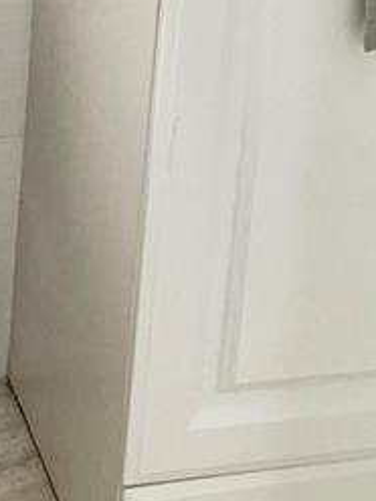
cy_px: -145
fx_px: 1825
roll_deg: -3.9
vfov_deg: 15.0
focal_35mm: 126
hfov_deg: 11.8
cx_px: 222
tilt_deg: -15.8
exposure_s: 1/120
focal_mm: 5.7
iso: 100
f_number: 1.5
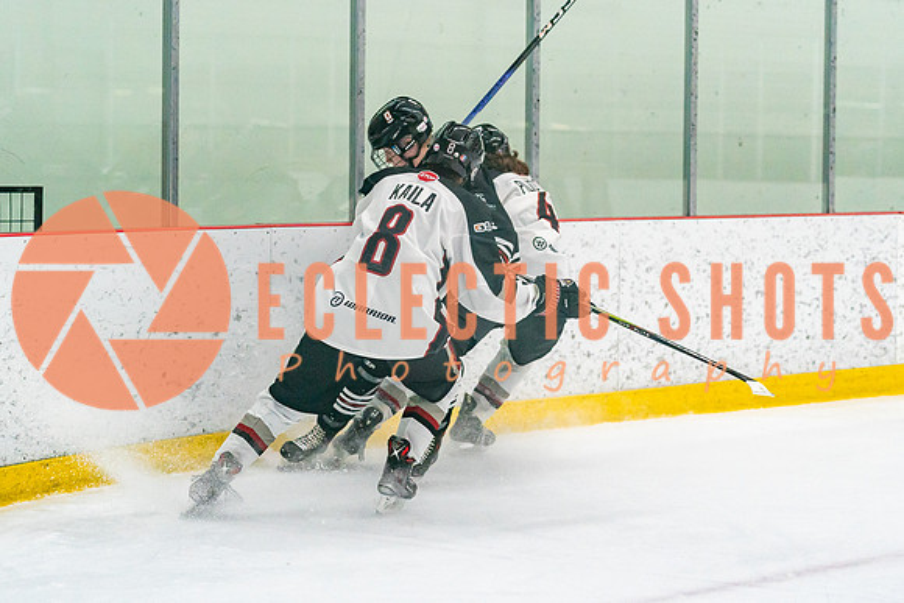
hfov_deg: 20.3
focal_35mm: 100
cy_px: 302
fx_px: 2521
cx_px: 430
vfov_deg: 13.6
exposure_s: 1/1250
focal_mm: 71
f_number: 2.8
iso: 3200
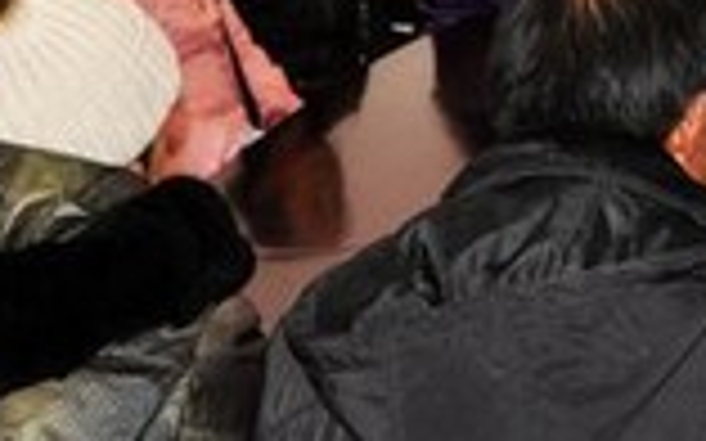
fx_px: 3000
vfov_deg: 8.2
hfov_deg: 13.2
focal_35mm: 156
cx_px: 702
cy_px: -284
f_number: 4.2
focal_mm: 32
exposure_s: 1/60
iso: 800
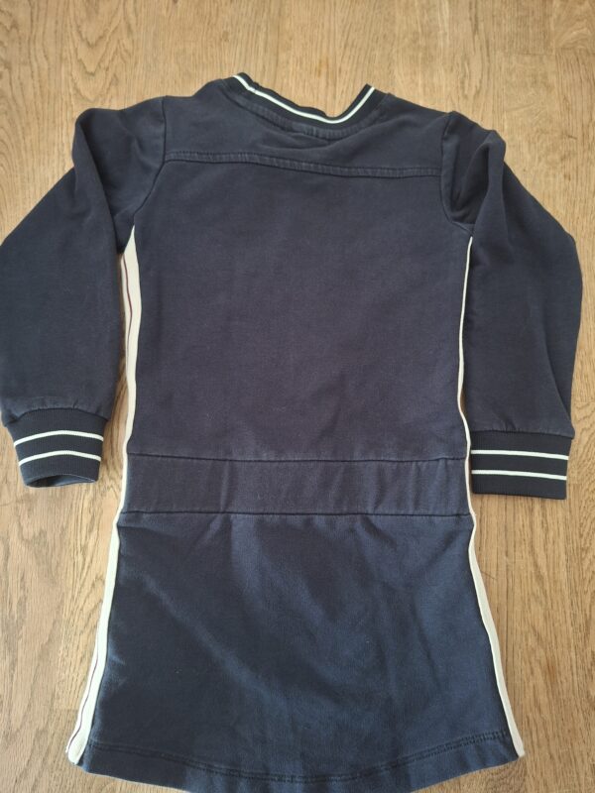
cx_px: 298
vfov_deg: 73.9
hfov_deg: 58.9
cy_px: 396
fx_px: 527
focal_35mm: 23
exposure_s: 1/33
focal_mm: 5.54
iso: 320
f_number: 1.8
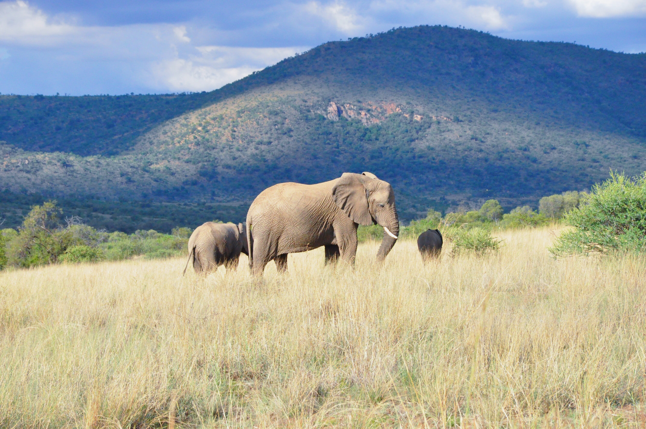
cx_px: 323
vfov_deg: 8.7
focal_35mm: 158
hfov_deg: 13.1
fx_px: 2823
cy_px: 214
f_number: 11
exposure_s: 1/2000
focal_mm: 105
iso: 2500
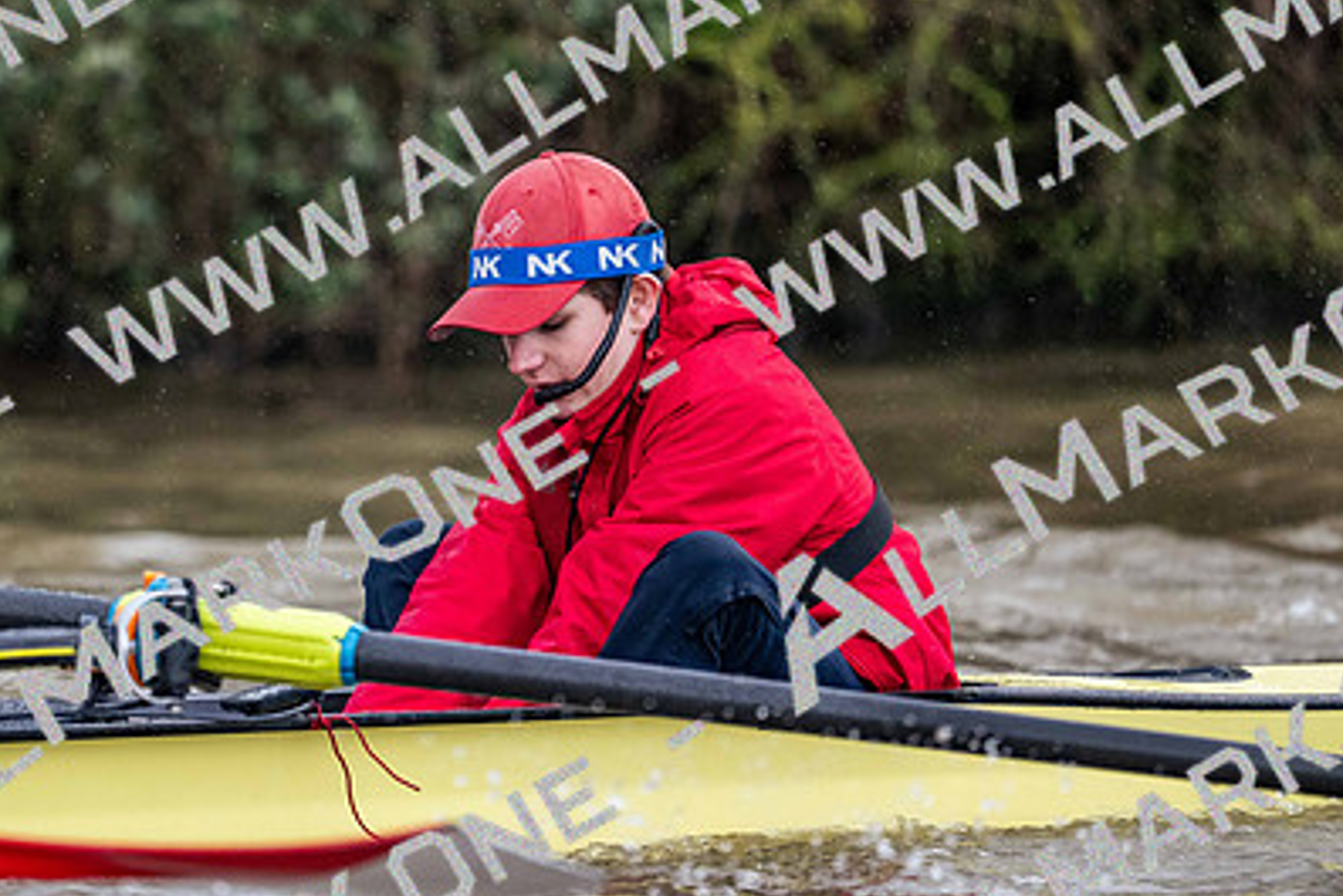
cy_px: 394
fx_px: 21831
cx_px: 487
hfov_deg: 3.5
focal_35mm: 585
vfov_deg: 2.4
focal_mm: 400
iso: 2800
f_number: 4.5
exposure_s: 1/1600
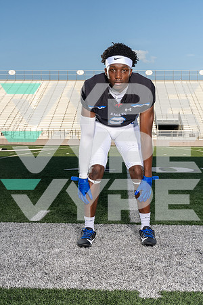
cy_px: 152
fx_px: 448
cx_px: 102
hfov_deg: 25.5
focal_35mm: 53
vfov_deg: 37.5
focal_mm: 53
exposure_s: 1/250
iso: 160
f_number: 11
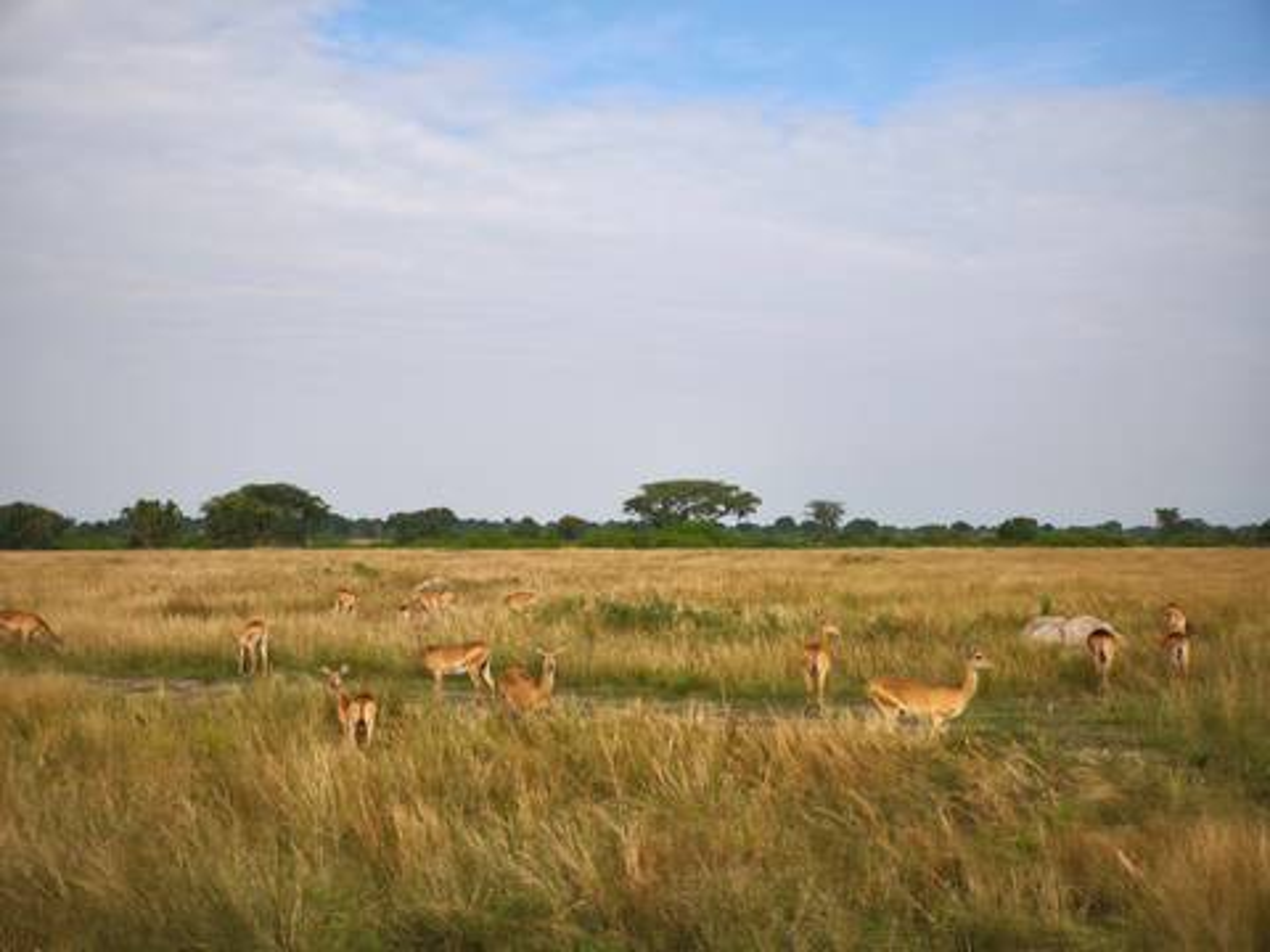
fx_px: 1834
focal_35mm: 50
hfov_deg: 38.2
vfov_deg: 29.1
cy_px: 476
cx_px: 635
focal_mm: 7.1
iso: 50
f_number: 1.9
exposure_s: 1/277
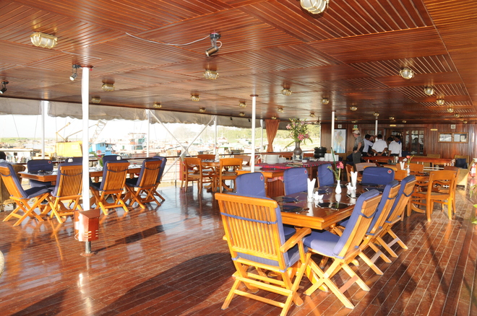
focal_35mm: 27
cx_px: 238
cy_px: 158
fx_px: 357
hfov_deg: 67.5
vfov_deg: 47.8
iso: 500
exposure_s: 1/125
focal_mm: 18
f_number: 9
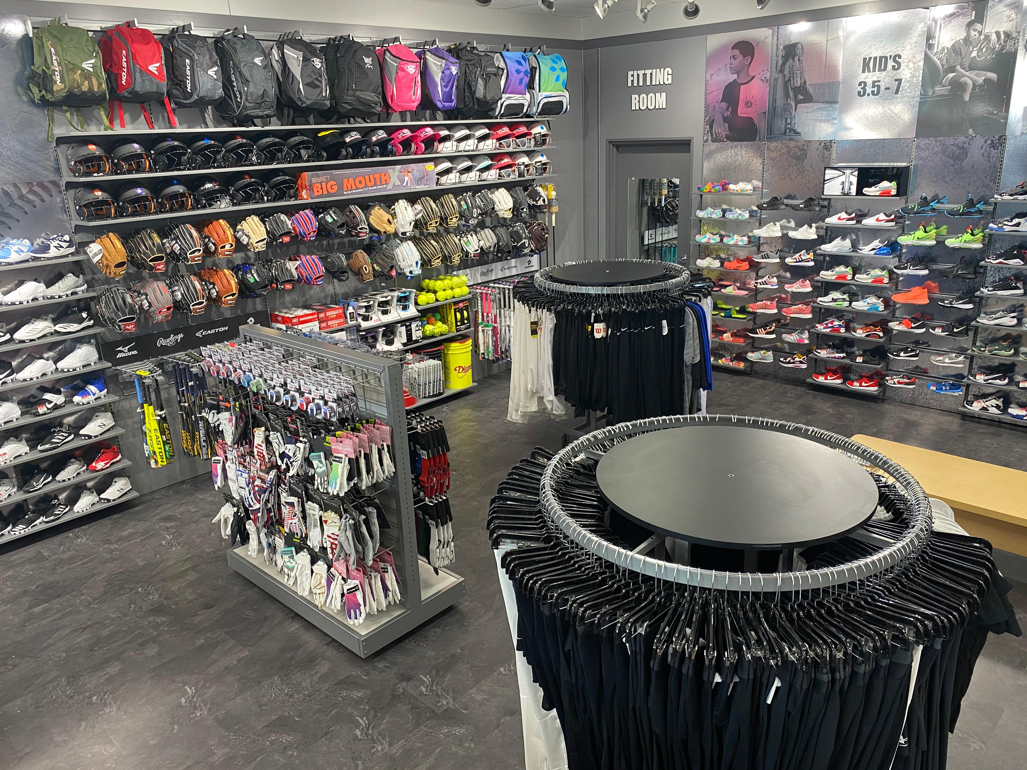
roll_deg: +2.1
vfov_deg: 53.1
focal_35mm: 26
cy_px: 385
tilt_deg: -18.7
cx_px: 514
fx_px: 771
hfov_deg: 67.3
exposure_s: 1/58
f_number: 1.8
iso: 80
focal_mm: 4.25
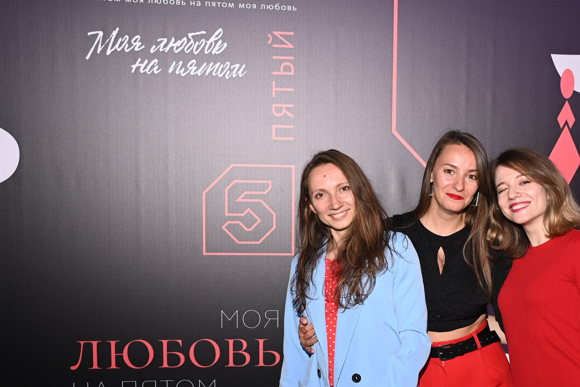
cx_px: 394
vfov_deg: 25.3
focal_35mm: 53
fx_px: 854
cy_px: 269
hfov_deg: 37.1
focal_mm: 35
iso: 500
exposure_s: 1/160
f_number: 5
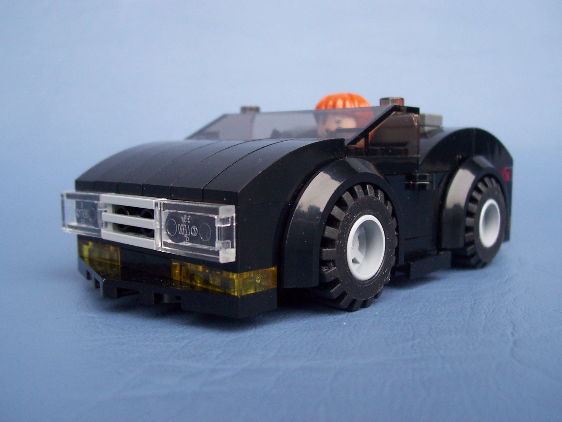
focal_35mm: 37
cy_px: 211
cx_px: 281
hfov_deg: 50.1
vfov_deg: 38.7
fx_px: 601
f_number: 2.8
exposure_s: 1/30
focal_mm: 5.6
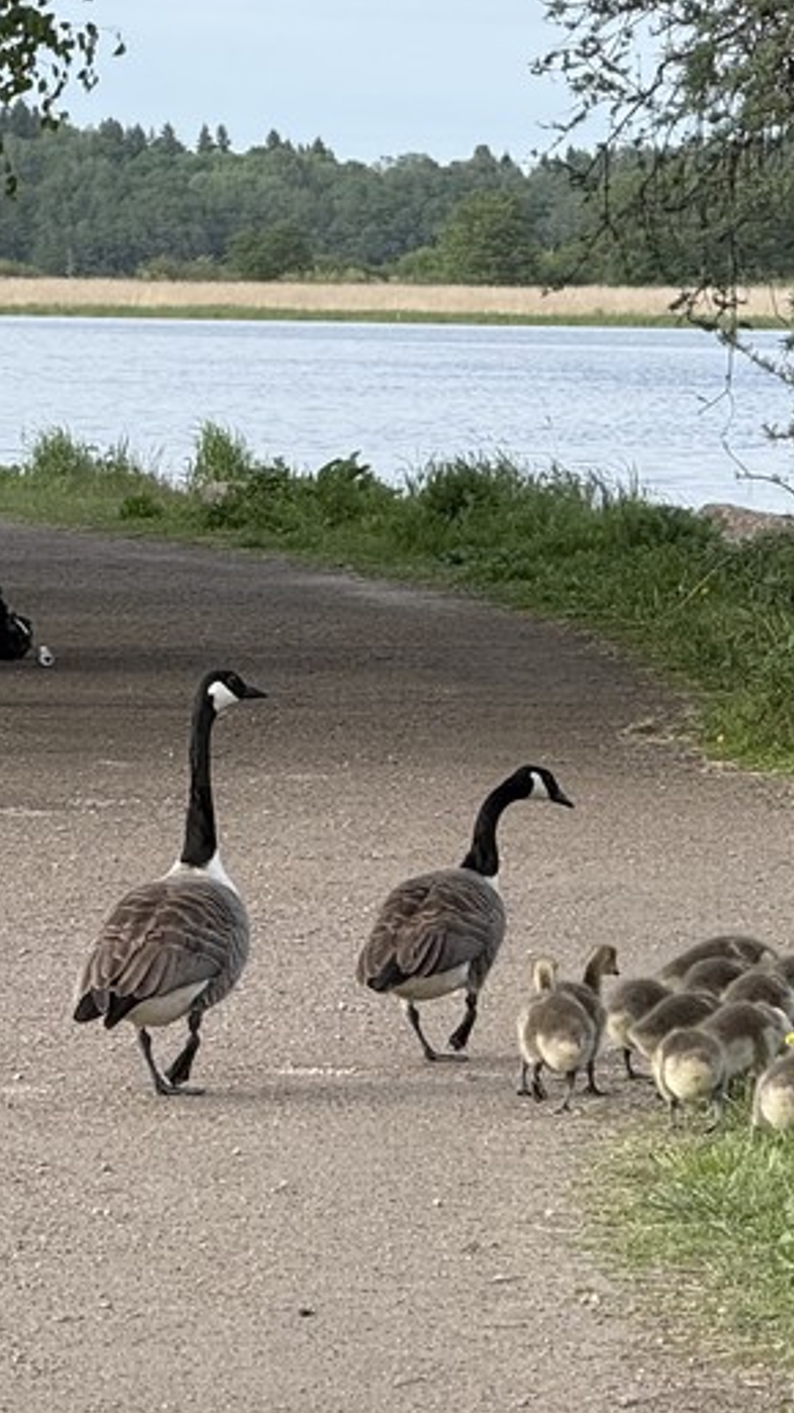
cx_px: 452
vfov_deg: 7.1
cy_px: 731
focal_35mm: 304
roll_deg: -0.9
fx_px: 11386
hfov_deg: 4.0
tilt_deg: -1.7
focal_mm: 15.66
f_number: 2.8
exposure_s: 1/447
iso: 64
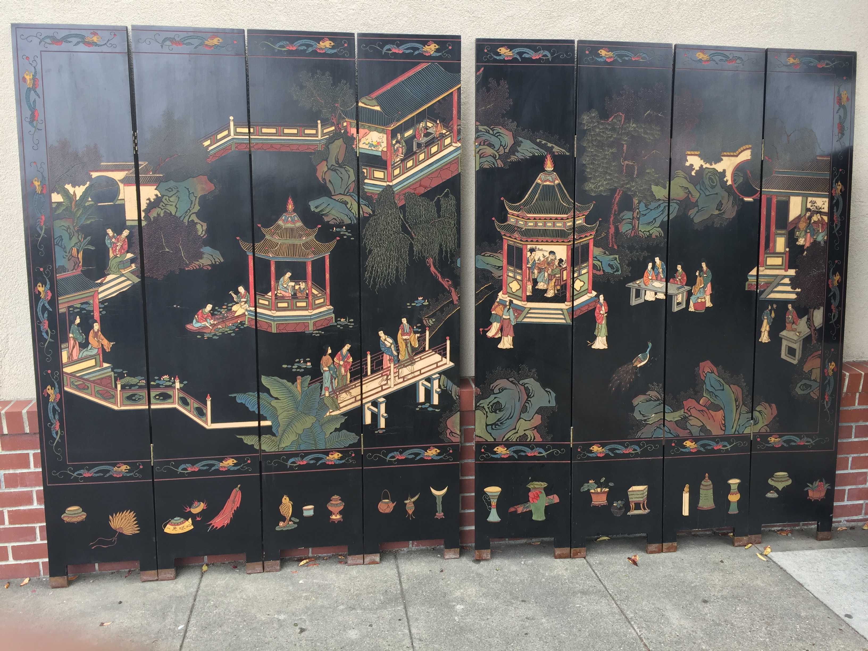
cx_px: 434
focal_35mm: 29
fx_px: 727
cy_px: 326
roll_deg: -0.1
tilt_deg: -11.2
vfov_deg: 48.2
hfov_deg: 61.7
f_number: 2.2
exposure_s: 1/120
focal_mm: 4.15
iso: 40
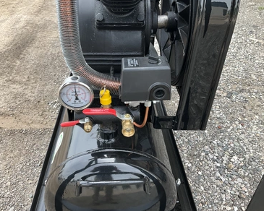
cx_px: 126
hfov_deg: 57.2
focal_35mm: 31
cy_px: 103
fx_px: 242
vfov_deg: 47.1
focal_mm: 3
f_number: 1.8
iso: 25
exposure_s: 1/279
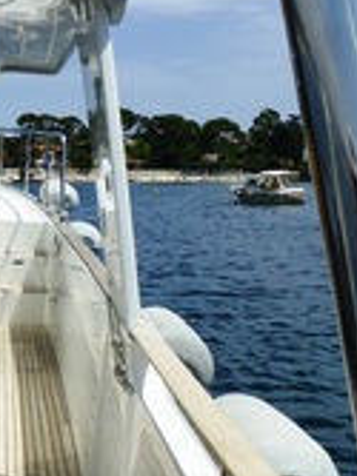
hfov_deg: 23.3
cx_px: -6
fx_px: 826
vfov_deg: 32.2
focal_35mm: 60
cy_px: 214
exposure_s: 1/1300
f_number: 4
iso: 100
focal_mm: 4.3
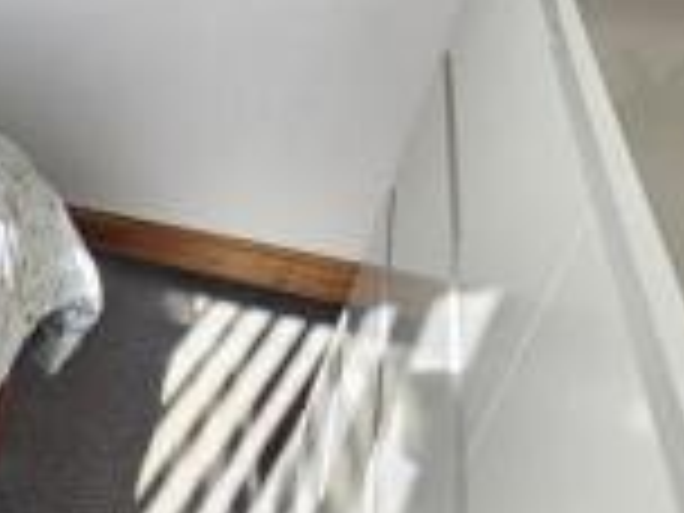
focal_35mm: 50
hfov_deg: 26.1
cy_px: 313
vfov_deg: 29.0
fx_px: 988
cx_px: -380
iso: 50
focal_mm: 2.2
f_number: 2.2
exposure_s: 1/173
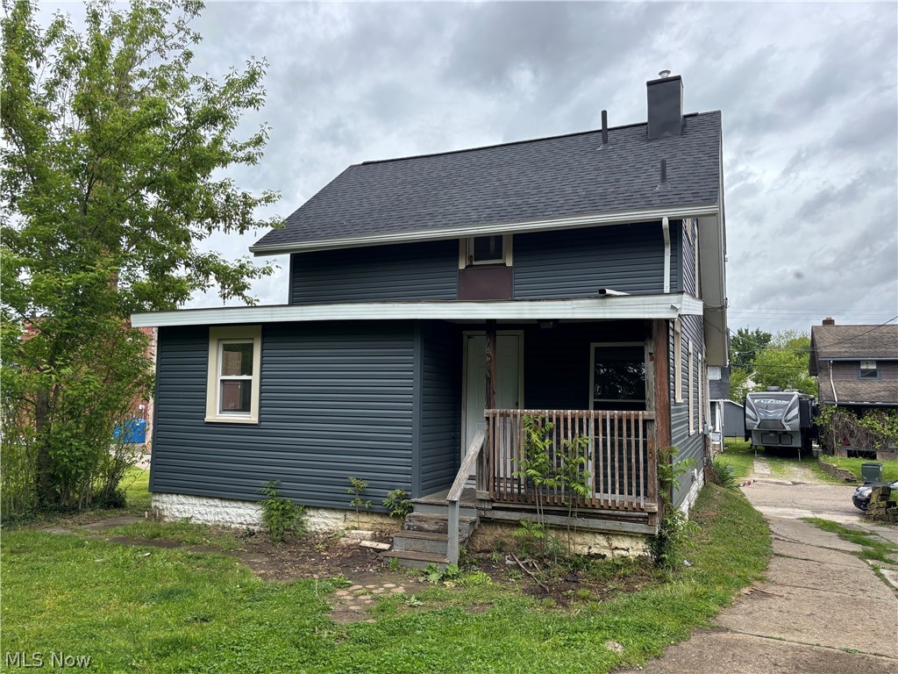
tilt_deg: +5.7
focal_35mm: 26
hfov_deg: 67.3
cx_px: 449
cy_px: 337
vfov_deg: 53.1
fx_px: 674
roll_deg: -0.5
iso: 50
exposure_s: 1/1139
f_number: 1.6
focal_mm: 5.96
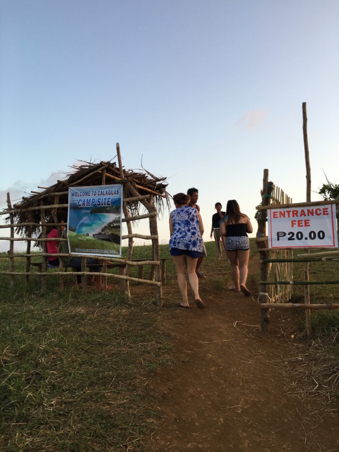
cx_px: 170
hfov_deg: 48.2
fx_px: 379
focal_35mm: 29
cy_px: 226
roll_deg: -0.6
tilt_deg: +8.3
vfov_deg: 61.7
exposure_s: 1/120
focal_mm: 4.15
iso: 25
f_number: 2.2
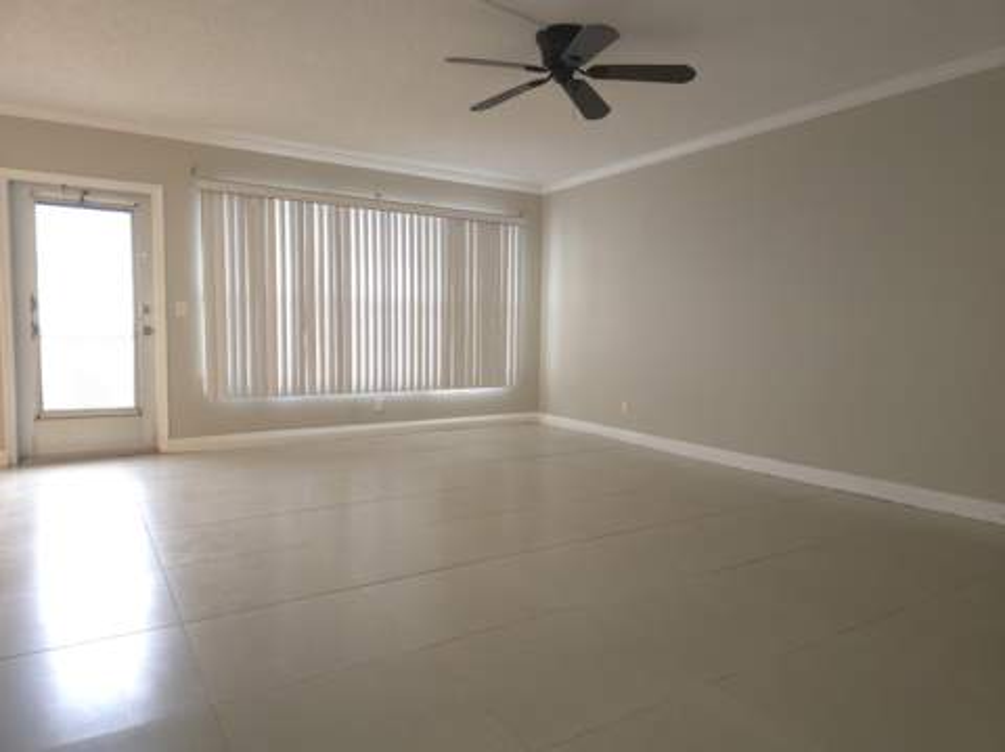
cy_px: 376
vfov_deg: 58.8
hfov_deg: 74.0
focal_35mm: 23
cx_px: 502
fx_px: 667
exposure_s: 1/125
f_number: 1.7
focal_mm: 6.3
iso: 800
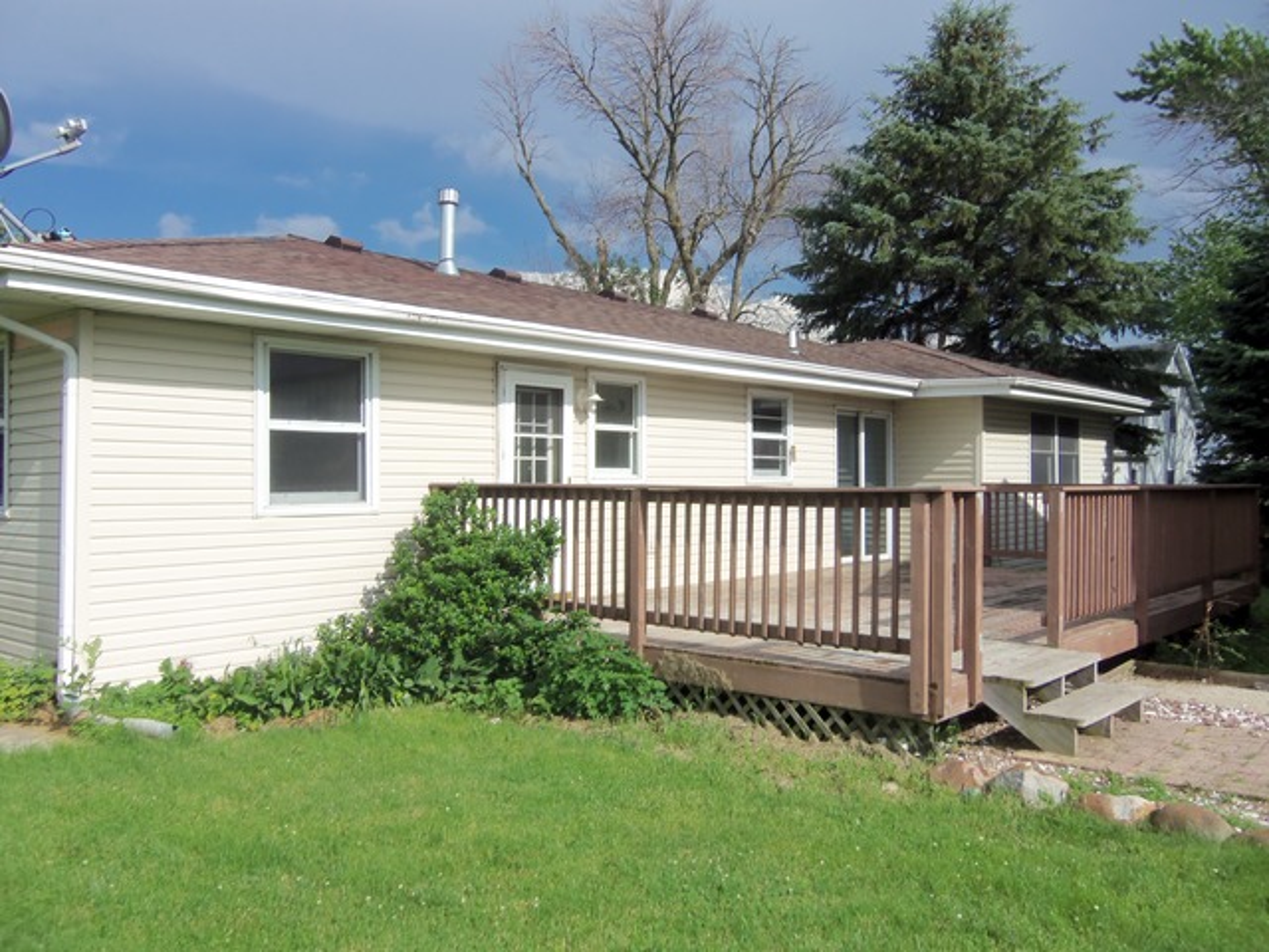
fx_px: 1026
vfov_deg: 49.7
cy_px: 476
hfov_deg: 63.4
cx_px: 634
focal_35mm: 28
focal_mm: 5.1
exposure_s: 1/80
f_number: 10.8
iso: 64
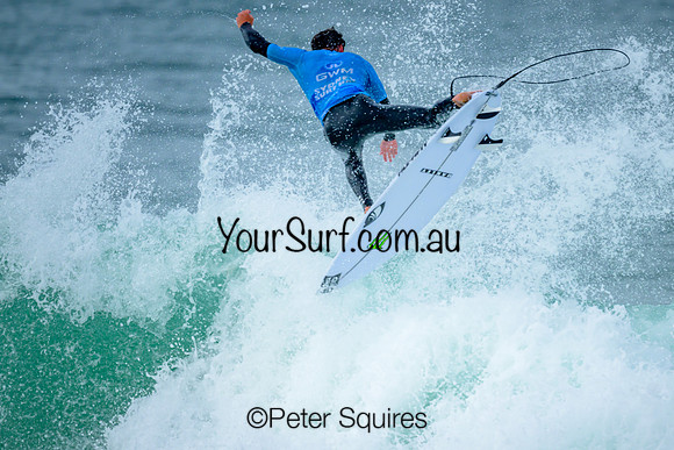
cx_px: 415
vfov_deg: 1.4
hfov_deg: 2.0
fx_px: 18884
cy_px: 276
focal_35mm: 1008
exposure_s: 1/2000
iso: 320
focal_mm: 800
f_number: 6.3
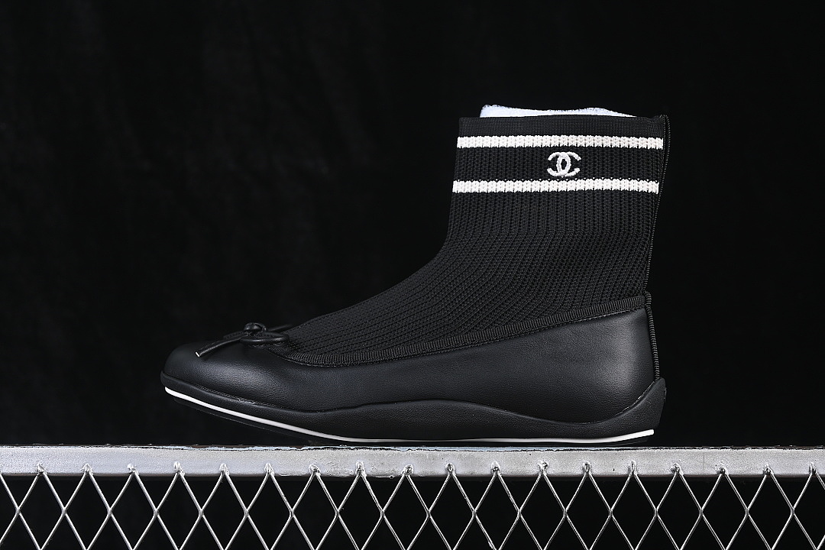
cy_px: 275
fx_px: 1719
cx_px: 412
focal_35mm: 75
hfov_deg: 27.0
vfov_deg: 18.2
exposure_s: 1/60
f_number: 6.3
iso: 160
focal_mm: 50
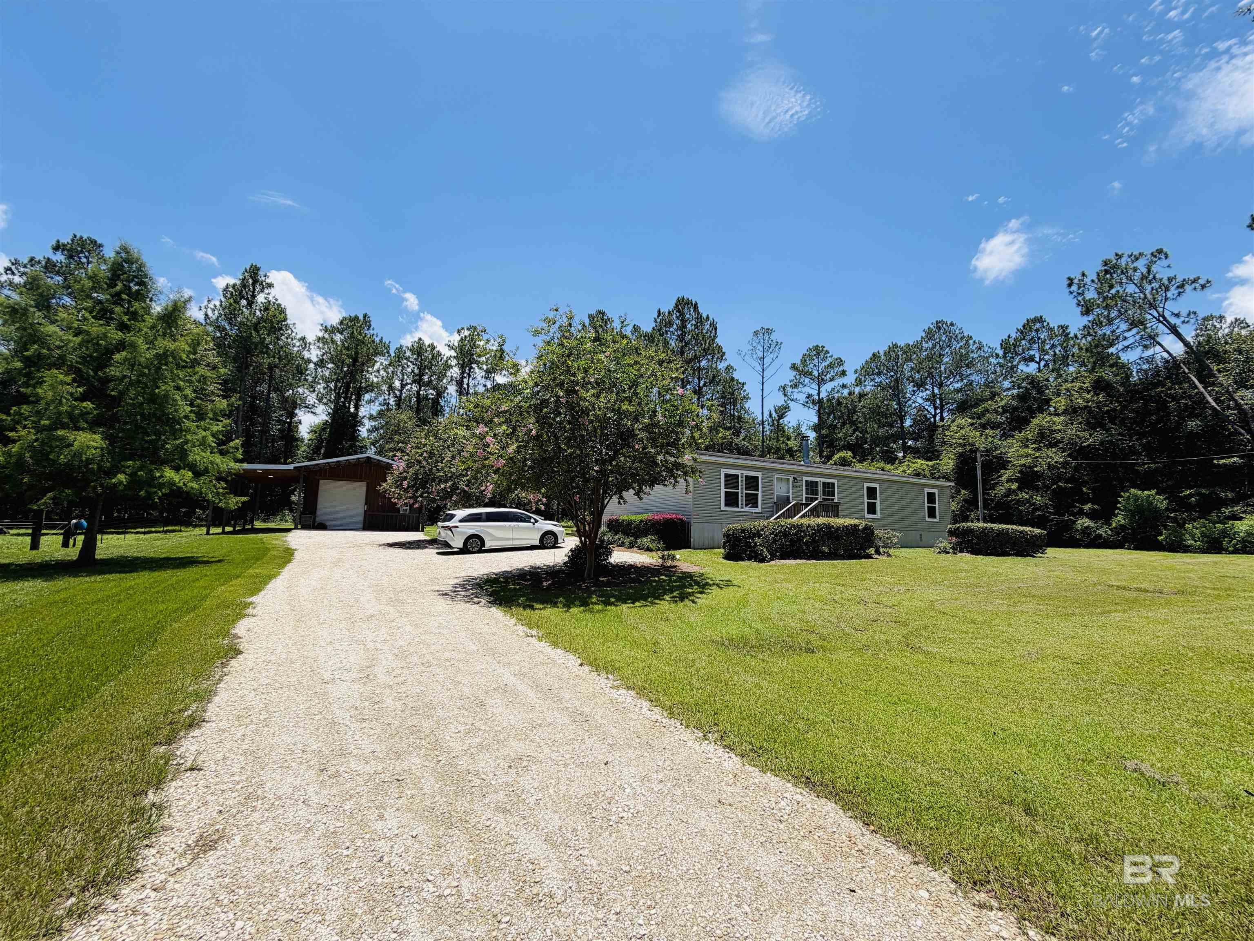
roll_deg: +1.4
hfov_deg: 102.1
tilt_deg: +7.8
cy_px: 470
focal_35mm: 14
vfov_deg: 85.7
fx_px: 507
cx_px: 627
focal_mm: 2.22
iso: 20
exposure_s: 1/820
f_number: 2.2
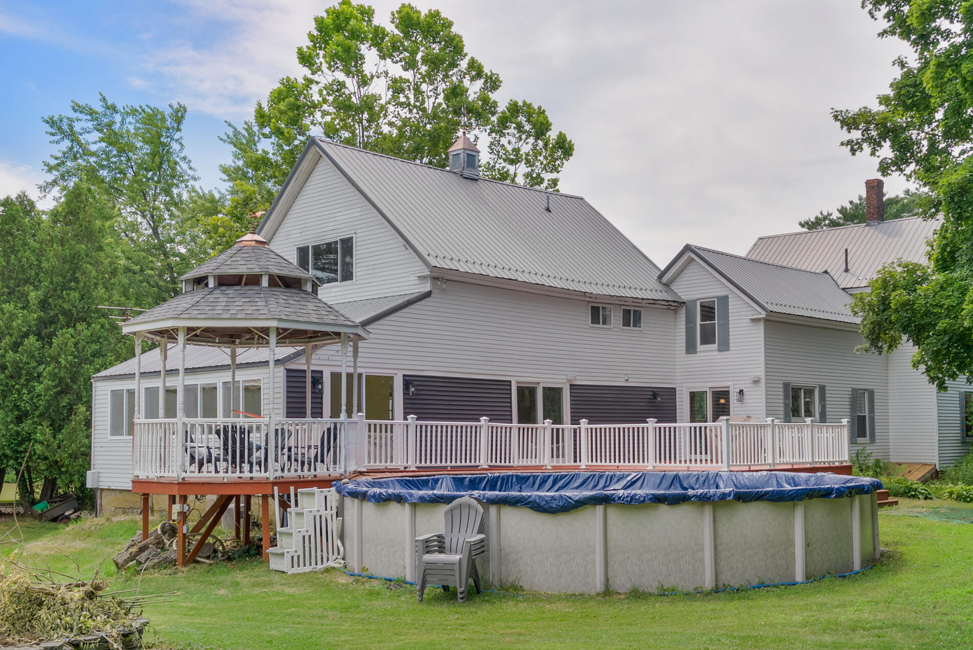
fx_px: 1109
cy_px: 359
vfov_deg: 32.6
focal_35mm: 41
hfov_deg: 47.1
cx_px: 583
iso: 320
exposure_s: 1/400
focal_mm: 26
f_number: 8
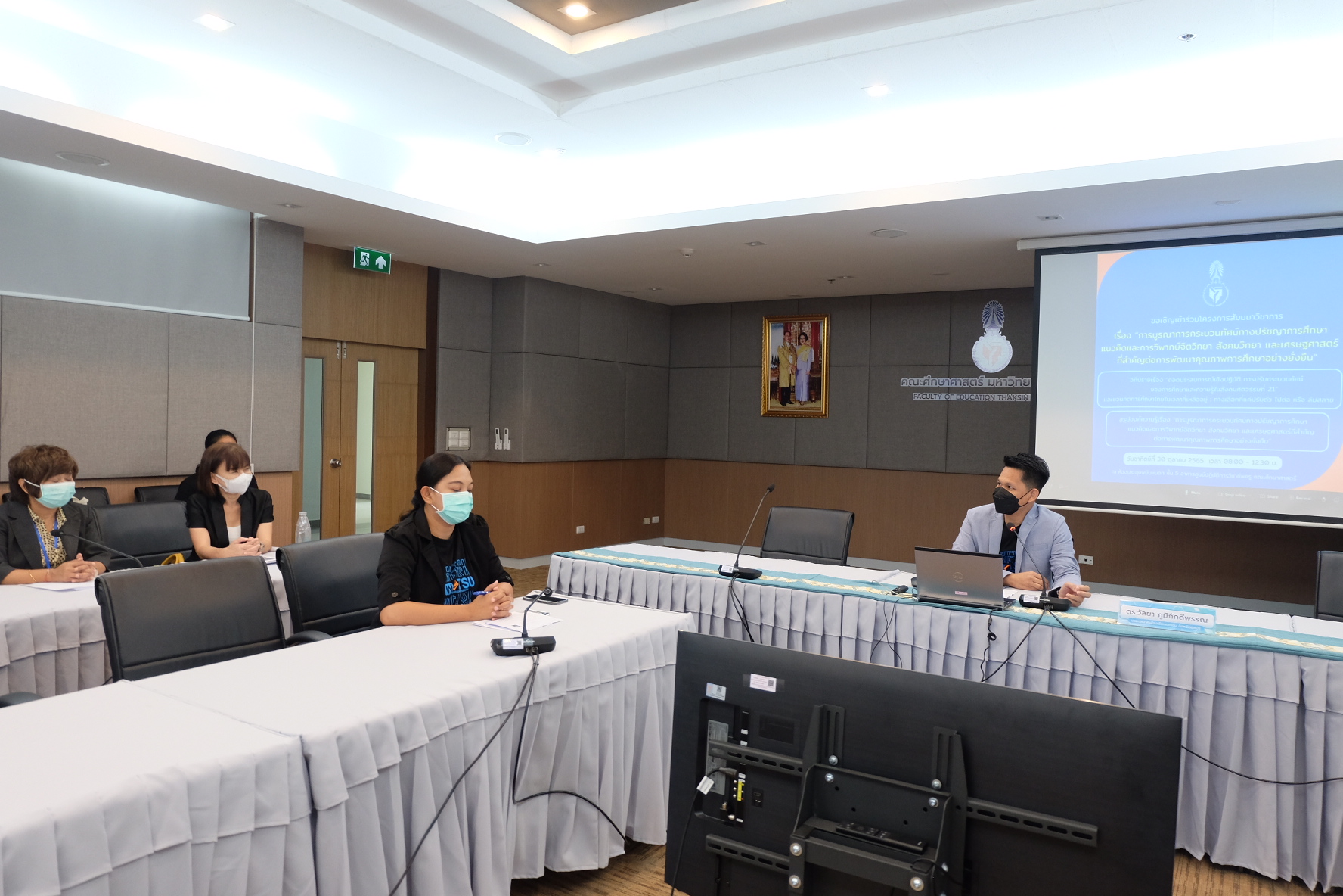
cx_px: 672
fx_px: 895
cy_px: 448
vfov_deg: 53.1
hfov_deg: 73.7
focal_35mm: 24
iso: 800
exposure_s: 1/58
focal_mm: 16
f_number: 3.5
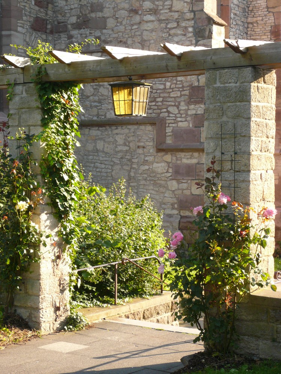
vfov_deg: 26.7
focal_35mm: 73
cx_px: 140
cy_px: 187
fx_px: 790
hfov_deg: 20.2
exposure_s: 1/100
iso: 100
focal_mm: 12
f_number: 4.5
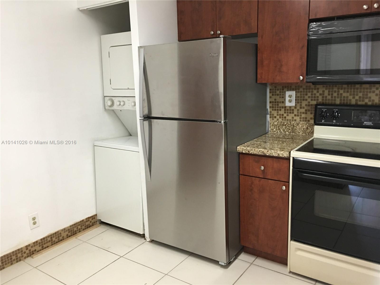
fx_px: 318
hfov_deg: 61.7
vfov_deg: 48.2
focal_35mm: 29
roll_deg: +1.9
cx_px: 190
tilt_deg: -10.1
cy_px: 142
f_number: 2.2
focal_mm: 4.15
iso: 80
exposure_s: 1/15
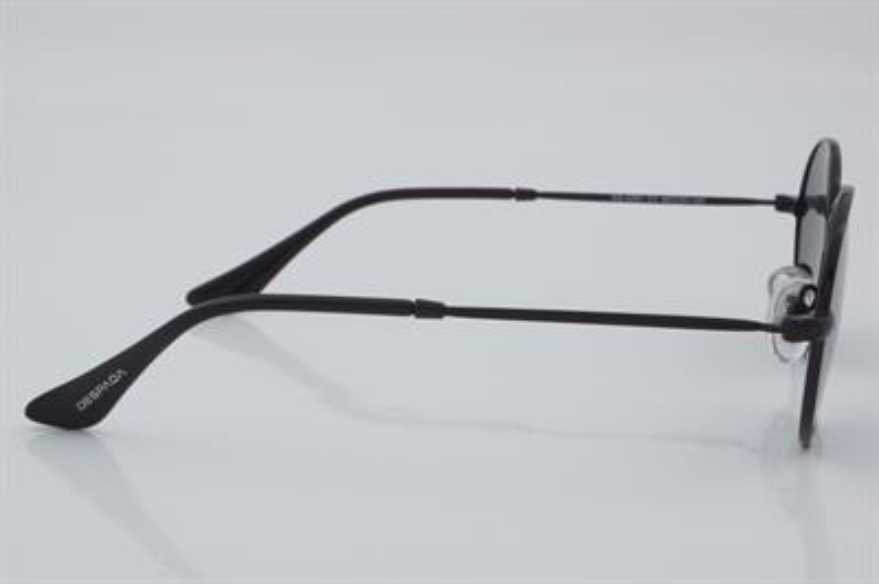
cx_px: 440
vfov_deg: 16.5
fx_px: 2013
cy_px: 292
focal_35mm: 82
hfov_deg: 24.6
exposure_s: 1/4
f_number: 32
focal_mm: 55
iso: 100
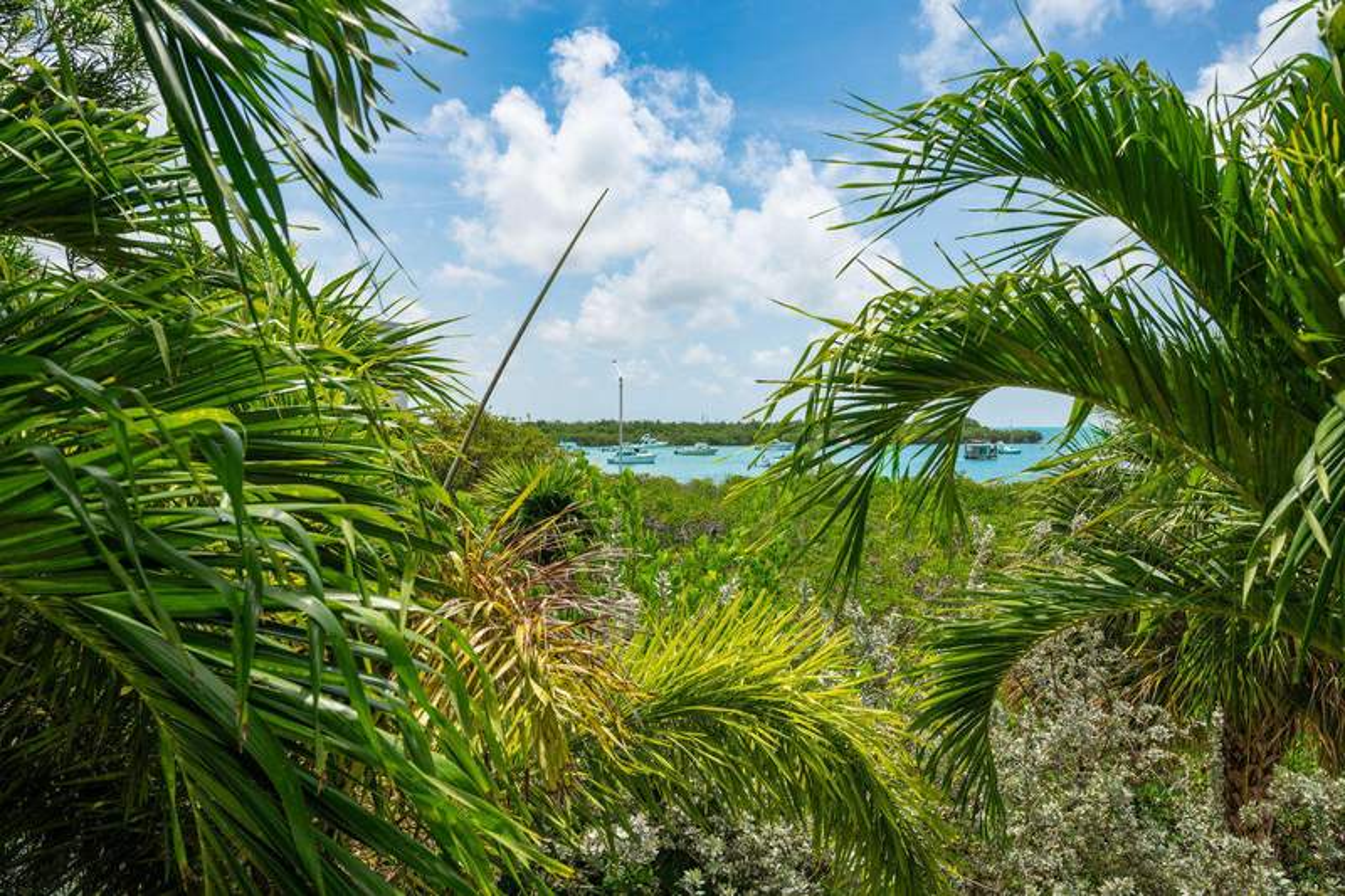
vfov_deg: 43.6
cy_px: 448
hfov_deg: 61.9
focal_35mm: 30
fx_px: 1121
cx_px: 672
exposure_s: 1/400
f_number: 8
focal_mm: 30
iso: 100
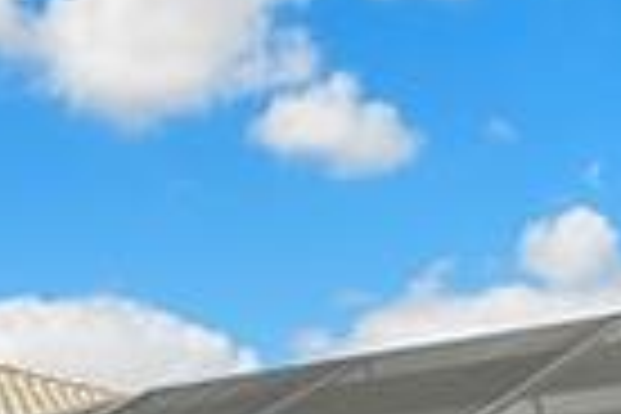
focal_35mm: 111
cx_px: 382
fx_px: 1915
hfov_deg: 18.4
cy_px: 814
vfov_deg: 11.2
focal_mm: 10
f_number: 11
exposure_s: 1/125
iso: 100
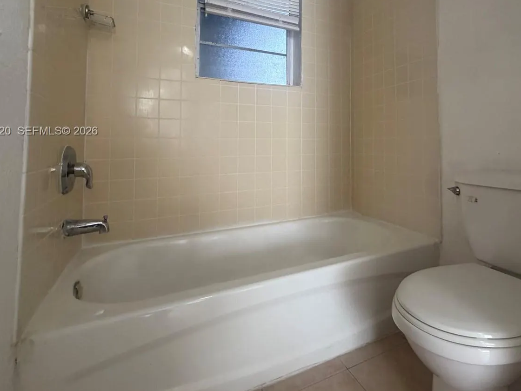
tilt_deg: +1.8
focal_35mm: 20
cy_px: 132
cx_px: 325
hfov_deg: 80.3
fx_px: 301
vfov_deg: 64.3
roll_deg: -0.1
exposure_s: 1/120
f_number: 2.2
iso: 250
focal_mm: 2.22
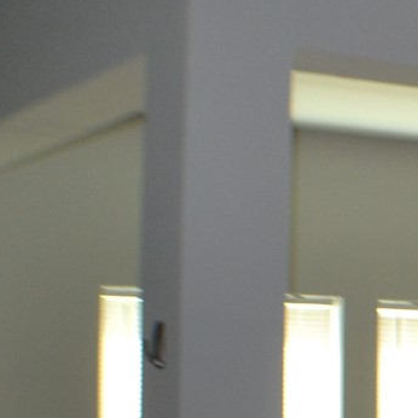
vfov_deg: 9.9
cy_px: 308
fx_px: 2404
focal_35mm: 176
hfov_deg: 8.5
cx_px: 1188
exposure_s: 1/125
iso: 400
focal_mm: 22
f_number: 4
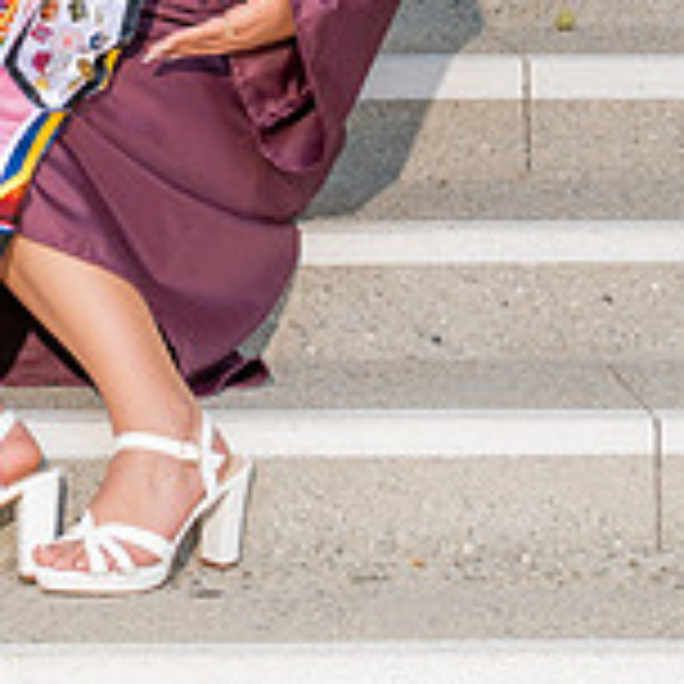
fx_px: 4583
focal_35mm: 205
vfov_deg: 8.4
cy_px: -123
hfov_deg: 8.4
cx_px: -149
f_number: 4.5
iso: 200
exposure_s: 1/200
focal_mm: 58
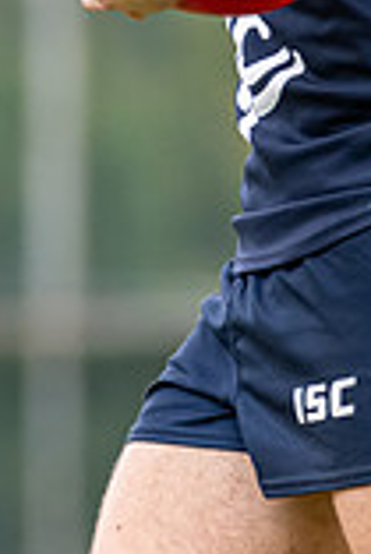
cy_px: -284
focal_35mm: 2335
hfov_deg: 0.6
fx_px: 36013
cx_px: 74
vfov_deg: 0.9
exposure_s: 1/250
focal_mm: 460
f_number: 6.3
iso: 1250
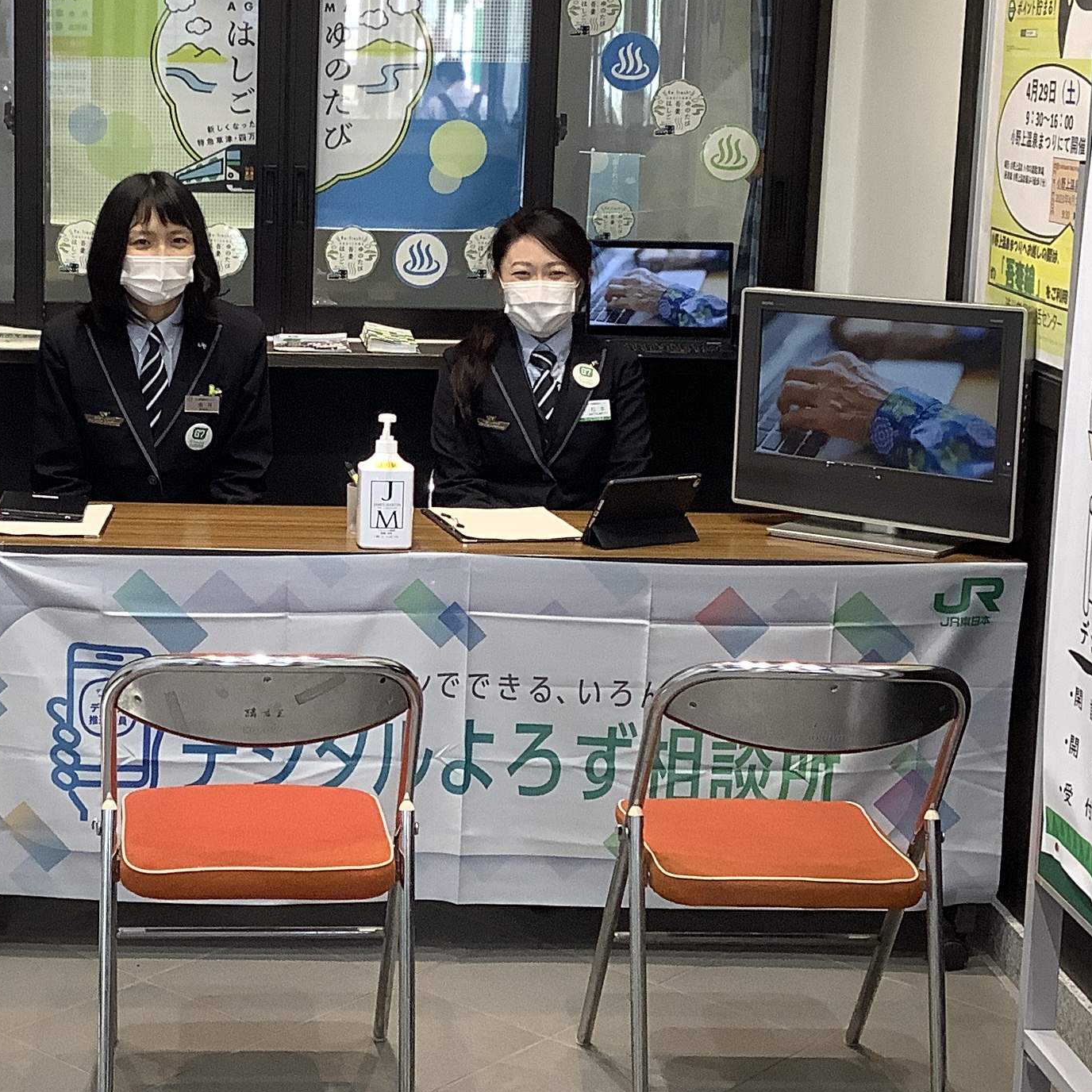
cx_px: 282
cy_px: 434
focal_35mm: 65
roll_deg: -0.6
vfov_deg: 26.4
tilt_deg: -9.8
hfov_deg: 26.2
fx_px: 2320
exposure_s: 1/100
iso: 80
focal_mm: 3.3
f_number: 2.4
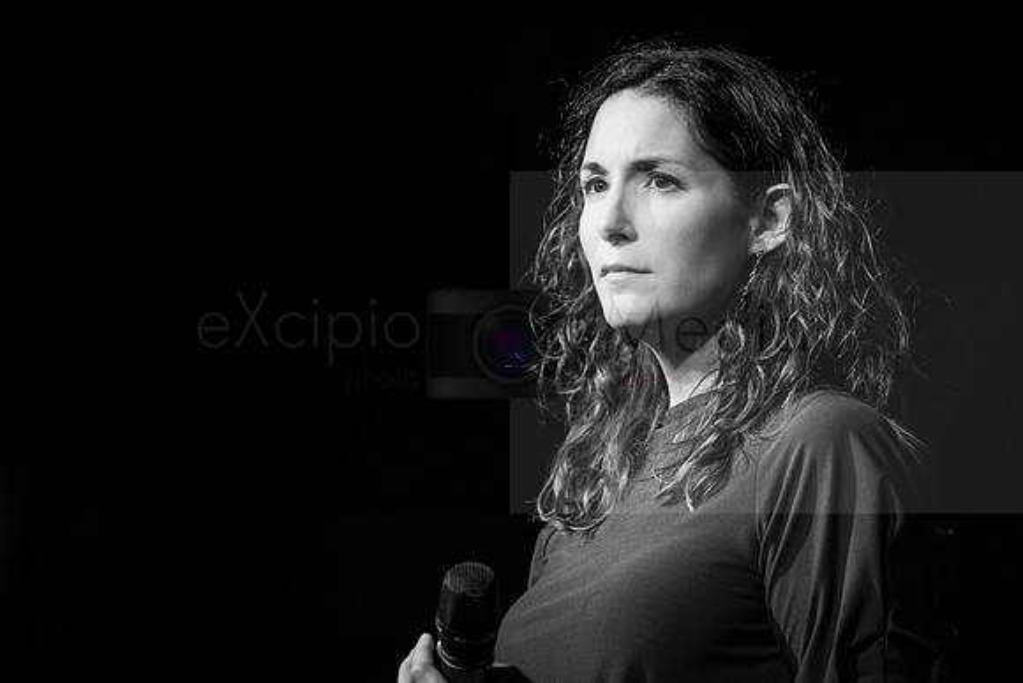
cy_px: 340
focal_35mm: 210
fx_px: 5980
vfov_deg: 6.5
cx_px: 538
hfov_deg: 9.8
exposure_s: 1/60
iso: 400
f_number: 2.8
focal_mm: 200
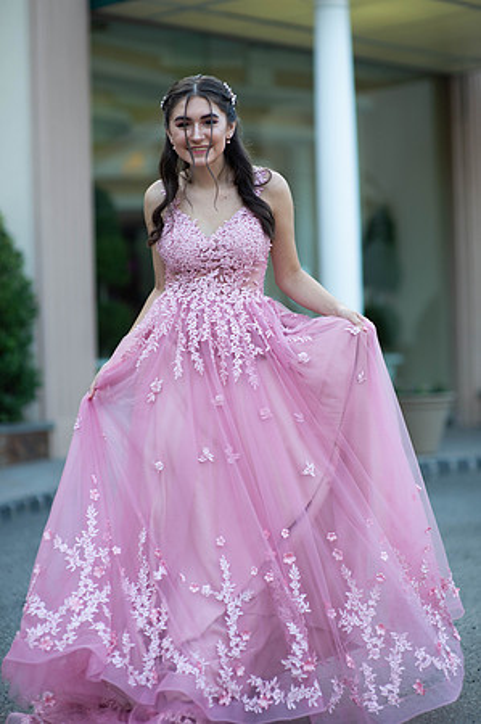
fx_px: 1707
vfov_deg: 23.9
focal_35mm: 85
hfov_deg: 16.0
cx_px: 240
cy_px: 362
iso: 250
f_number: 2
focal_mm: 85
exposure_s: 1/640
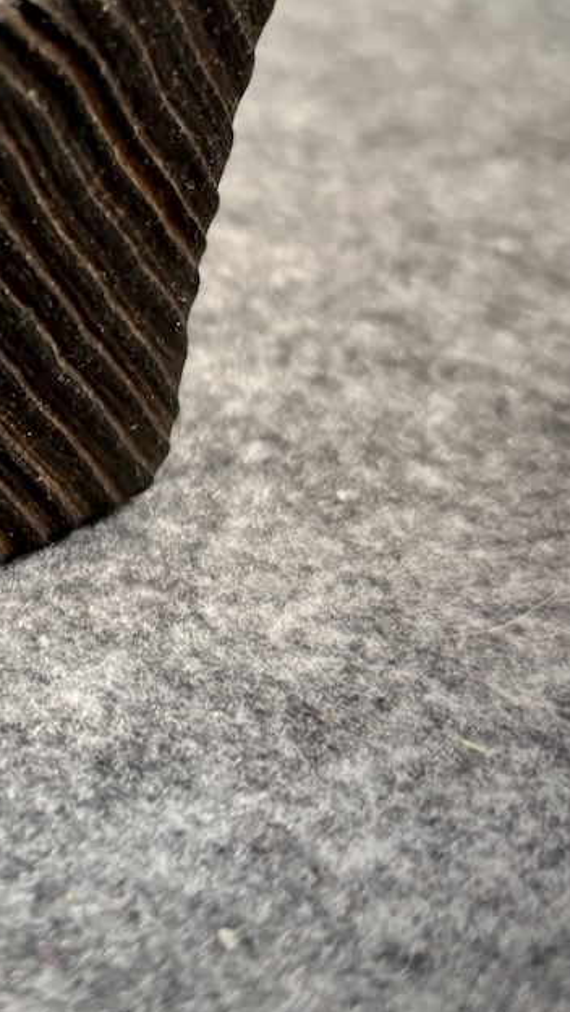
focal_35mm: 58
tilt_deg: -29.7
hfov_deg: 17.4
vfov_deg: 35.2
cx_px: -415
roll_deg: -0.4
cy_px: 243
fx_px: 1557
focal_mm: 5.96
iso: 400
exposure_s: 1/60
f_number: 1.6
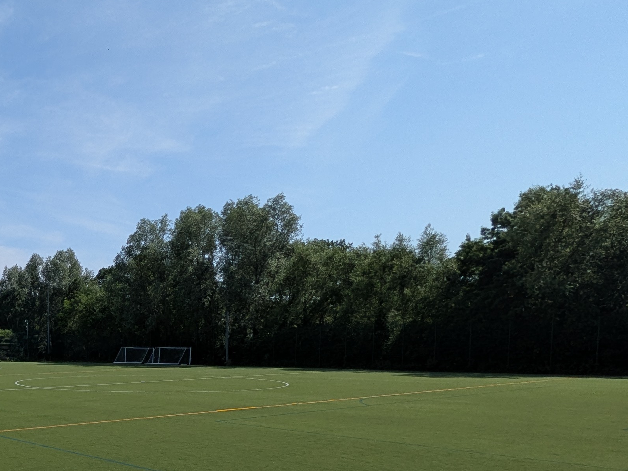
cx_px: -55
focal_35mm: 35
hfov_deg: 42.1
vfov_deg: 39.0
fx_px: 635
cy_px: 383
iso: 55
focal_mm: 1.85
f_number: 2.2
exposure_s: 1/2137
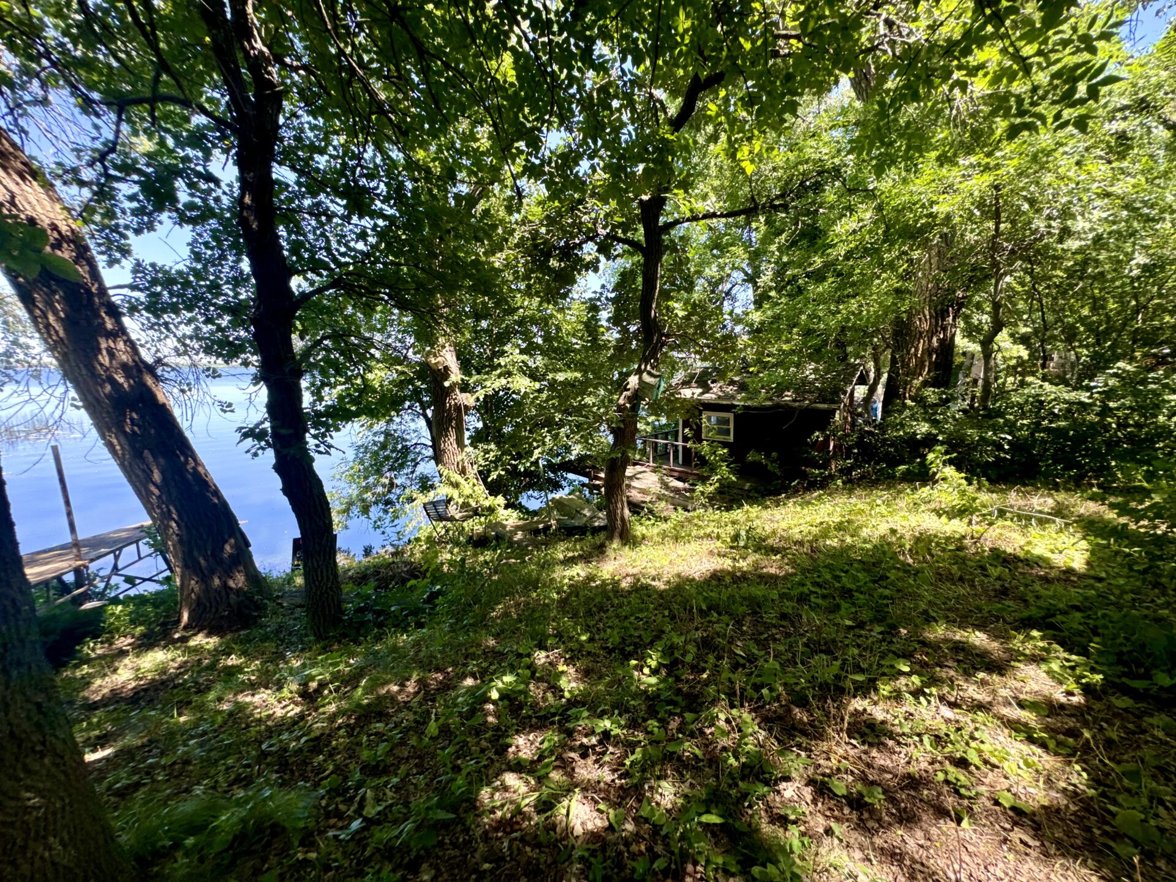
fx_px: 476
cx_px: 588
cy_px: 441
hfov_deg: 102.1
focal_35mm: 14
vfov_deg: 85.7
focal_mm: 2.22
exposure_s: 1/119
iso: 40
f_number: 2.2
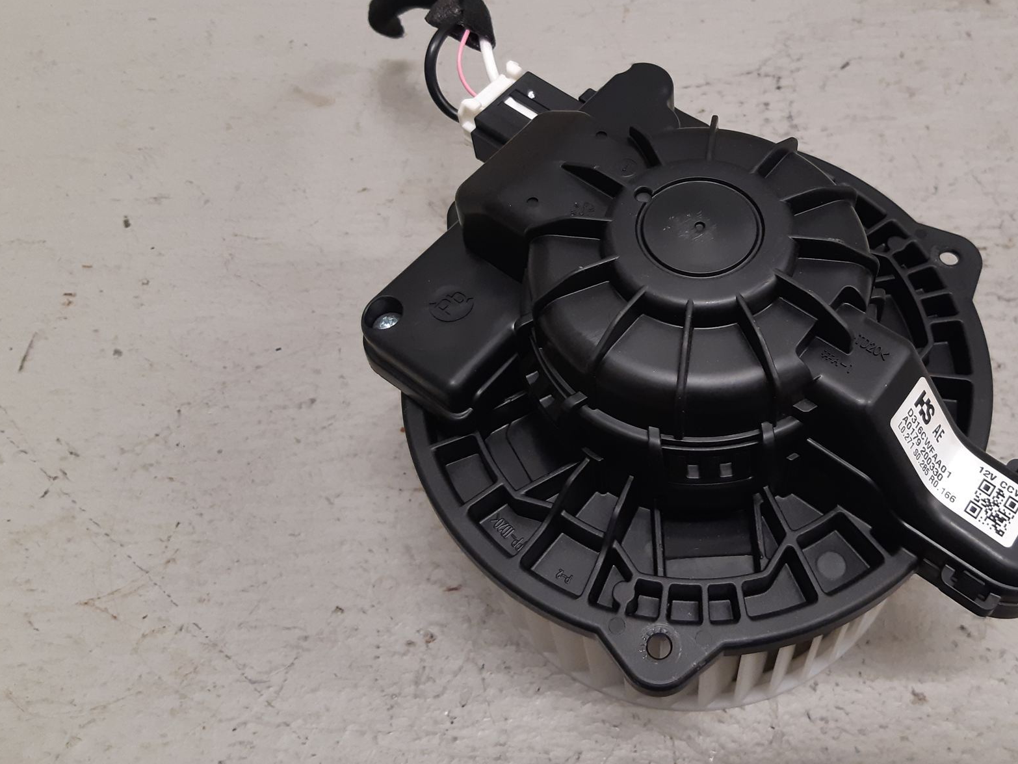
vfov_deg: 41.6
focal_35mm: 34
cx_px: 647
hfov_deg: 53.3
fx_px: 1000
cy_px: 310
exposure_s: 1/50
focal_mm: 3.93
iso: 160
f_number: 1.7
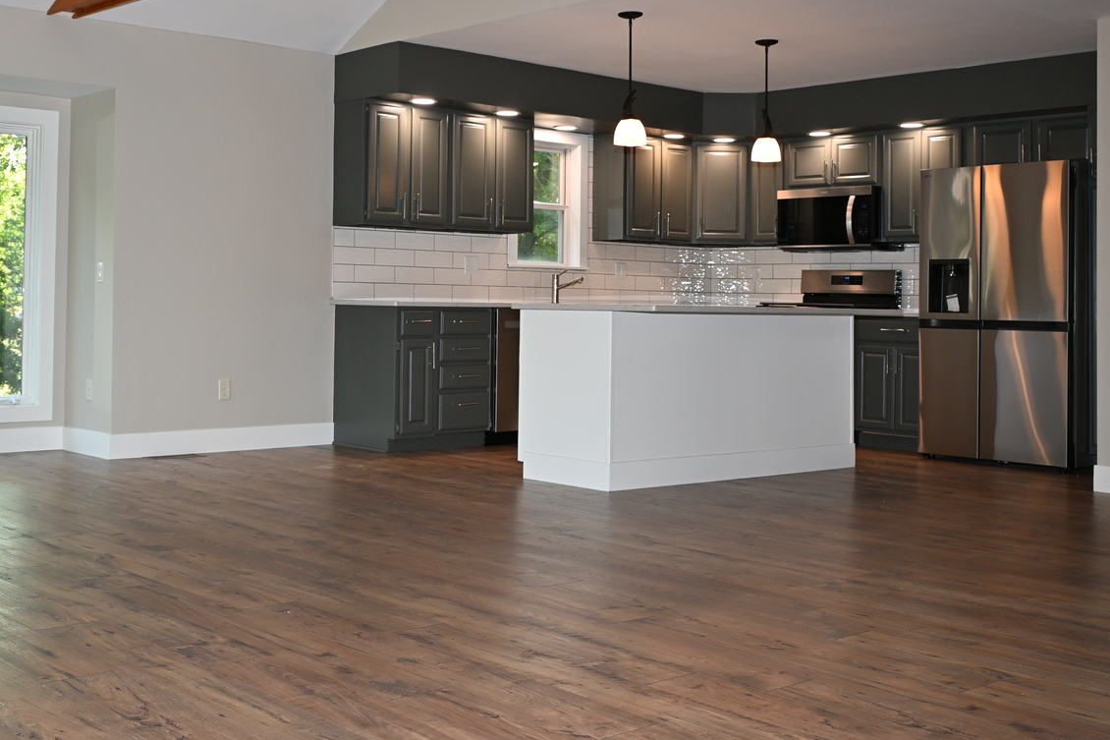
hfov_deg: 44.0
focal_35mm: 44
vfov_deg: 30.3
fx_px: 1359
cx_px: 403
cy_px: 258
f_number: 4.8
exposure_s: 1/60
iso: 220
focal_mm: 20.5
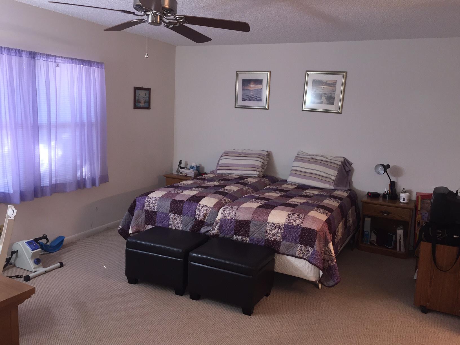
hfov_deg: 61.7
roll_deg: -3.5
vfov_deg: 48.2
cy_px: 172
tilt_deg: -9.6
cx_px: 230
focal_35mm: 29
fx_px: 385
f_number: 2.2
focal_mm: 4.15
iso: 80
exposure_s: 1/30
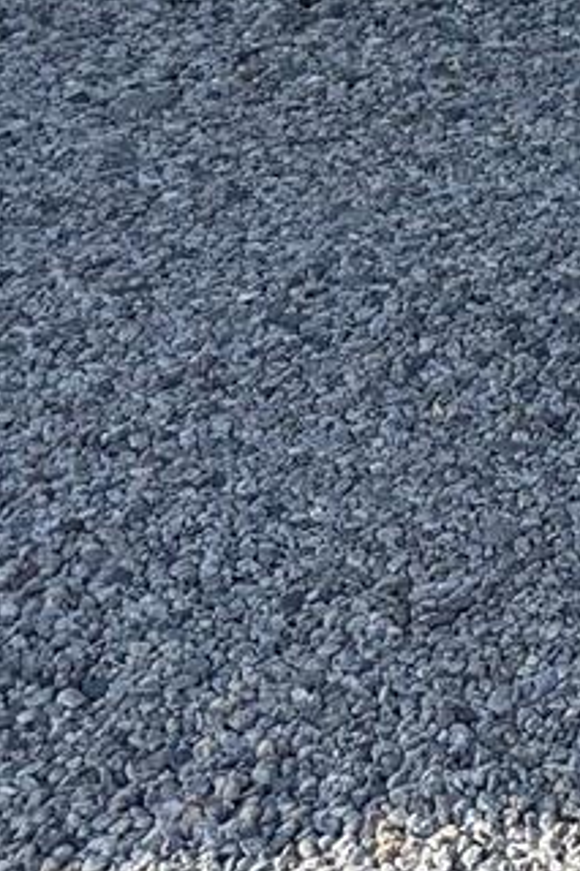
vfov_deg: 14.4
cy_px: -708
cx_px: 1868
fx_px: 3024
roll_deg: -0.8
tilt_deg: -7.8
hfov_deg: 8.6
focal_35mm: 125
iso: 80
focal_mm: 6.76
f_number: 1.78
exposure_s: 1/3802
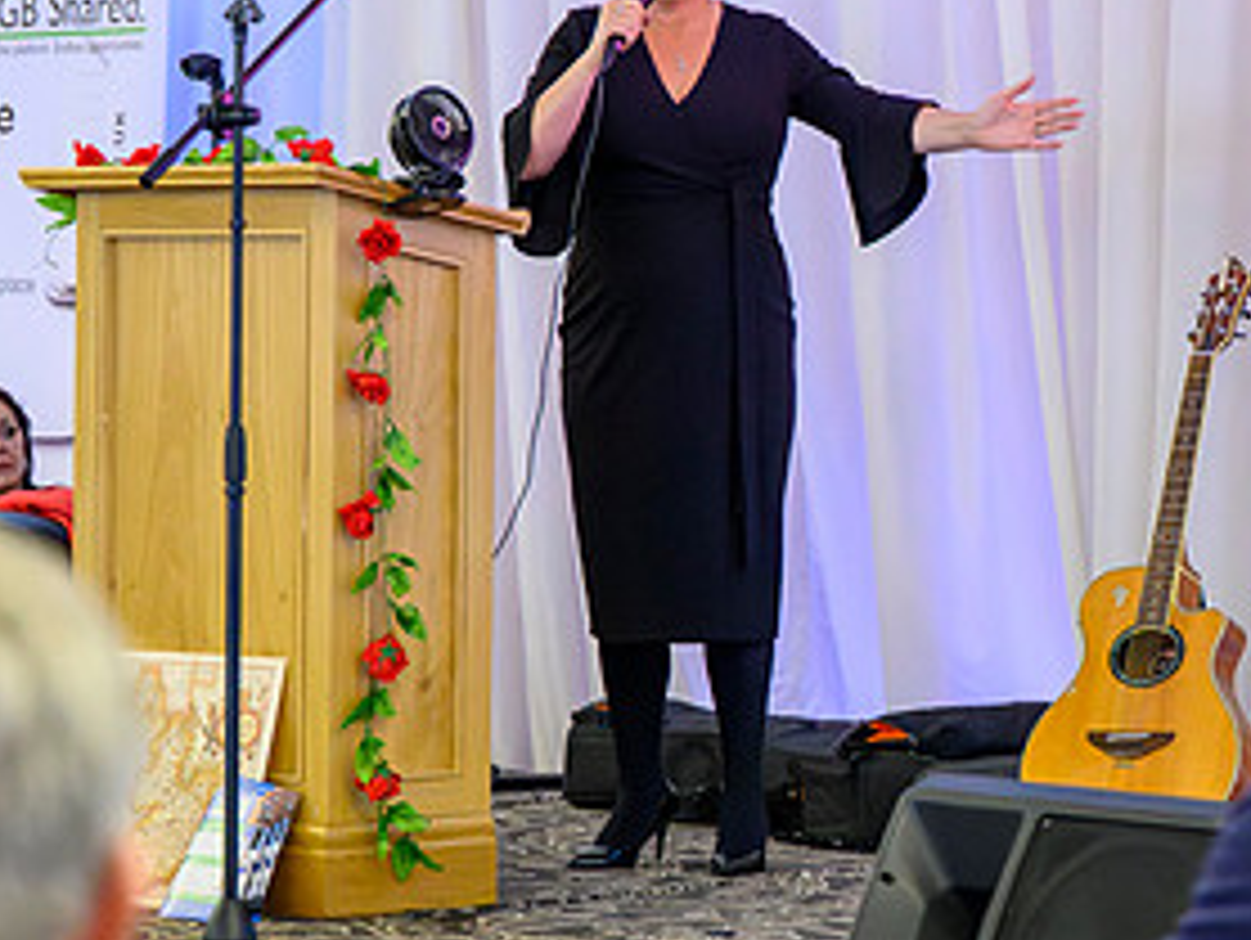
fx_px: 5136
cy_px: 337
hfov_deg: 13.8
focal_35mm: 142
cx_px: 1008
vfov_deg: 10.5
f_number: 2.8
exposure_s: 1/200
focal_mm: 70
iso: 12800
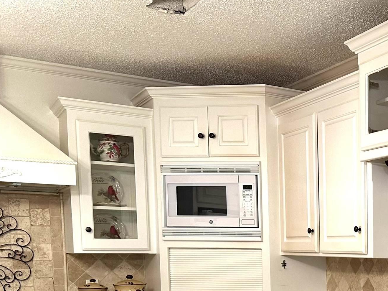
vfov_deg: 24.4
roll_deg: -1.6
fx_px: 628
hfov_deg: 30.0
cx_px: 450
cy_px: 318
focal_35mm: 56
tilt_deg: -4.8
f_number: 1.78
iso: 125
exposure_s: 1/60
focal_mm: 6.86
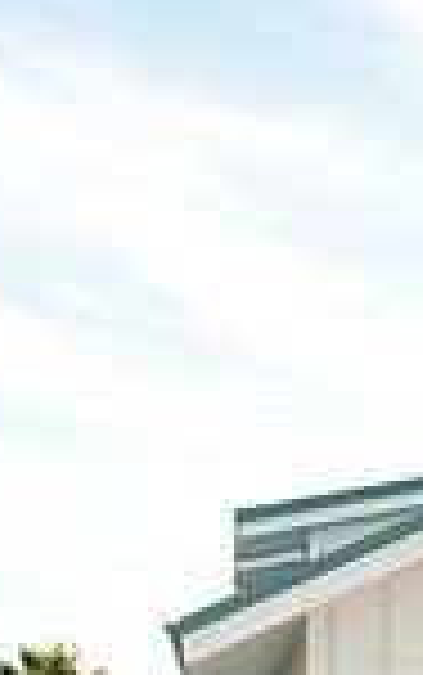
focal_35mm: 122
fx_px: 2246
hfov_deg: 10.1
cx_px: 806
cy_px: 720
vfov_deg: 16.6
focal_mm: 31
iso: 400
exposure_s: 1/1000
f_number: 4.5
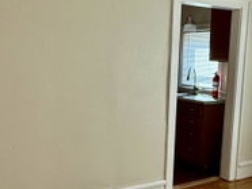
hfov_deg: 39.6
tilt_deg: -8.4
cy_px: 111
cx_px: 128
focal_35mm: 48
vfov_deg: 30.3
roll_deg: -2.8
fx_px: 350
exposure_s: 1/99
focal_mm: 2.22
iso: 160
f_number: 2.2
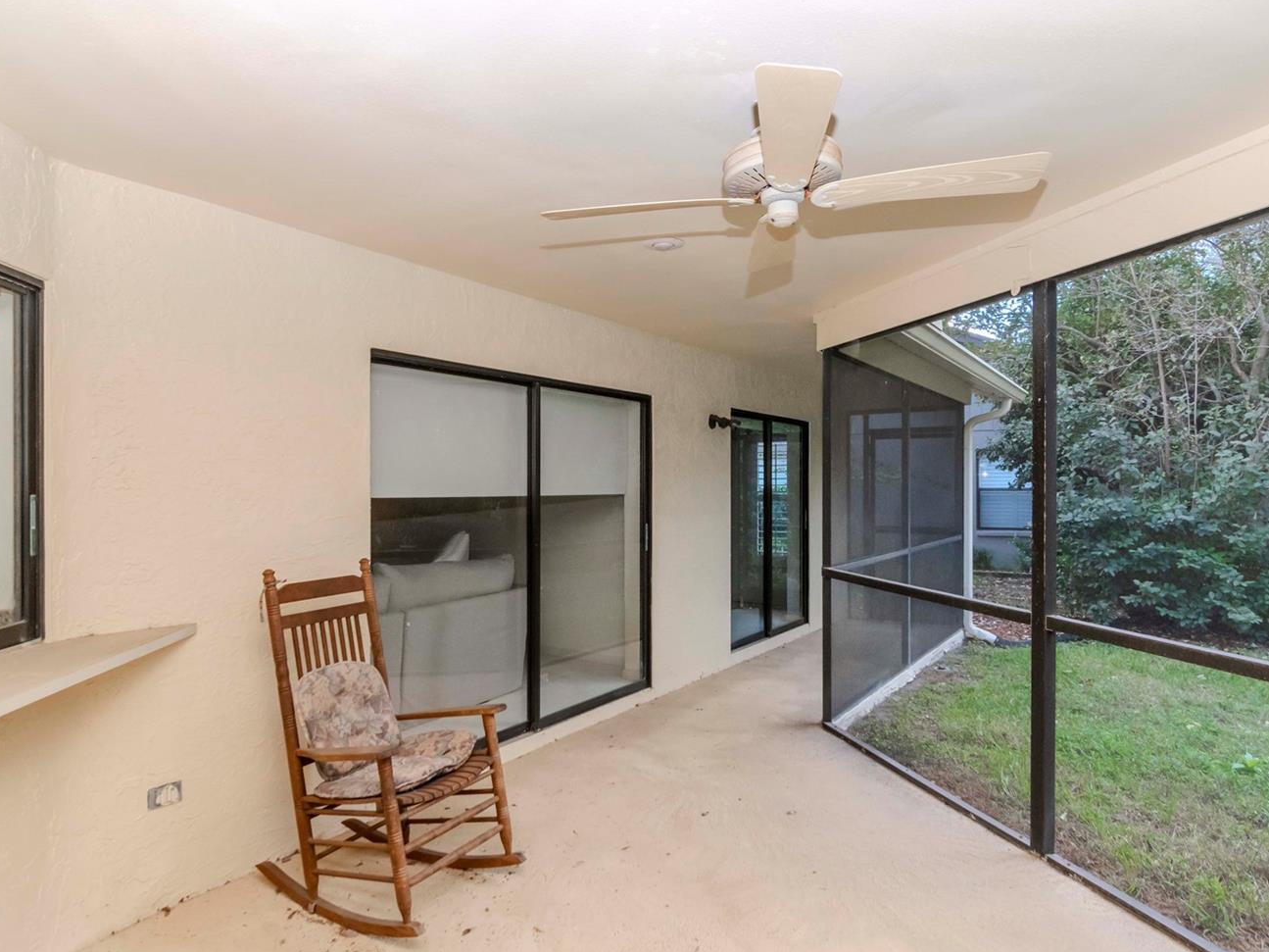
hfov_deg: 82.9
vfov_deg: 67.0
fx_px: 718
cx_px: 664
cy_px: 473
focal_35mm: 20
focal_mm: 11
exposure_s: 1/200
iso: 640
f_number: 7.1
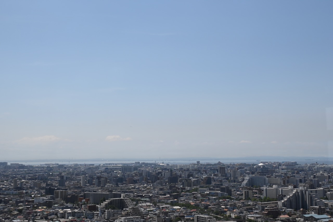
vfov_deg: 25.8
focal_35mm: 52
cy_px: 111
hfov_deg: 37.8
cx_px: 166
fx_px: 486
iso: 200
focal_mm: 35
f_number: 7.1
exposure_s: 1/1250
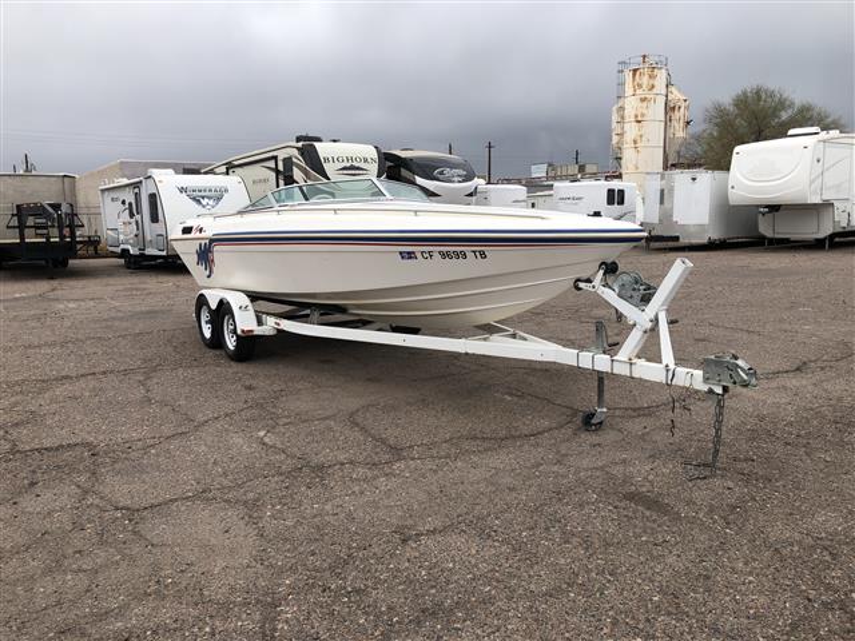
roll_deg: -0.1
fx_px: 692
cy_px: 320
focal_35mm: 28
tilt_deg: -8.0
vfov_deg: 49.7
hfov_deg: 63.4
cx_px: 428
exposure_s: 1/639
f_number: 1.8
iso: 20
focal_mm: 3.99
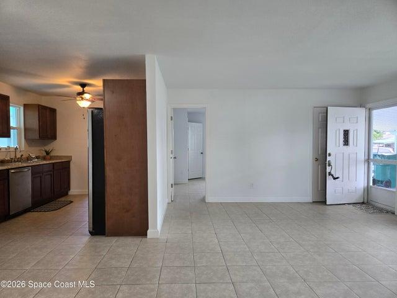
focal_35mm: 23
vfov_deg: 58.9
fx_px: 264
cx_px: 198
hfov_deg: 73.9
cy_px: 149
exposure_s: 1/120
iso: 200
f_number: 1.8
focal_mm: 5.4
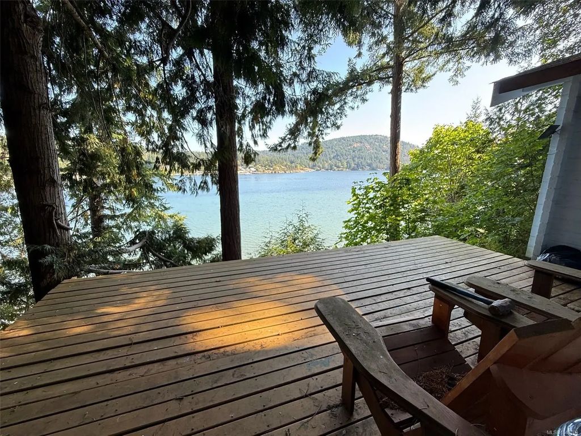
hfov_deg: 102.1
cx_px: 290
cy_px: 218
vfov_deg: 85.7
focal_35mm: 14
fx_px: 235
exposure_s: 1/99
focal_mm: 2.22
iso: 80
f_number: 2.2
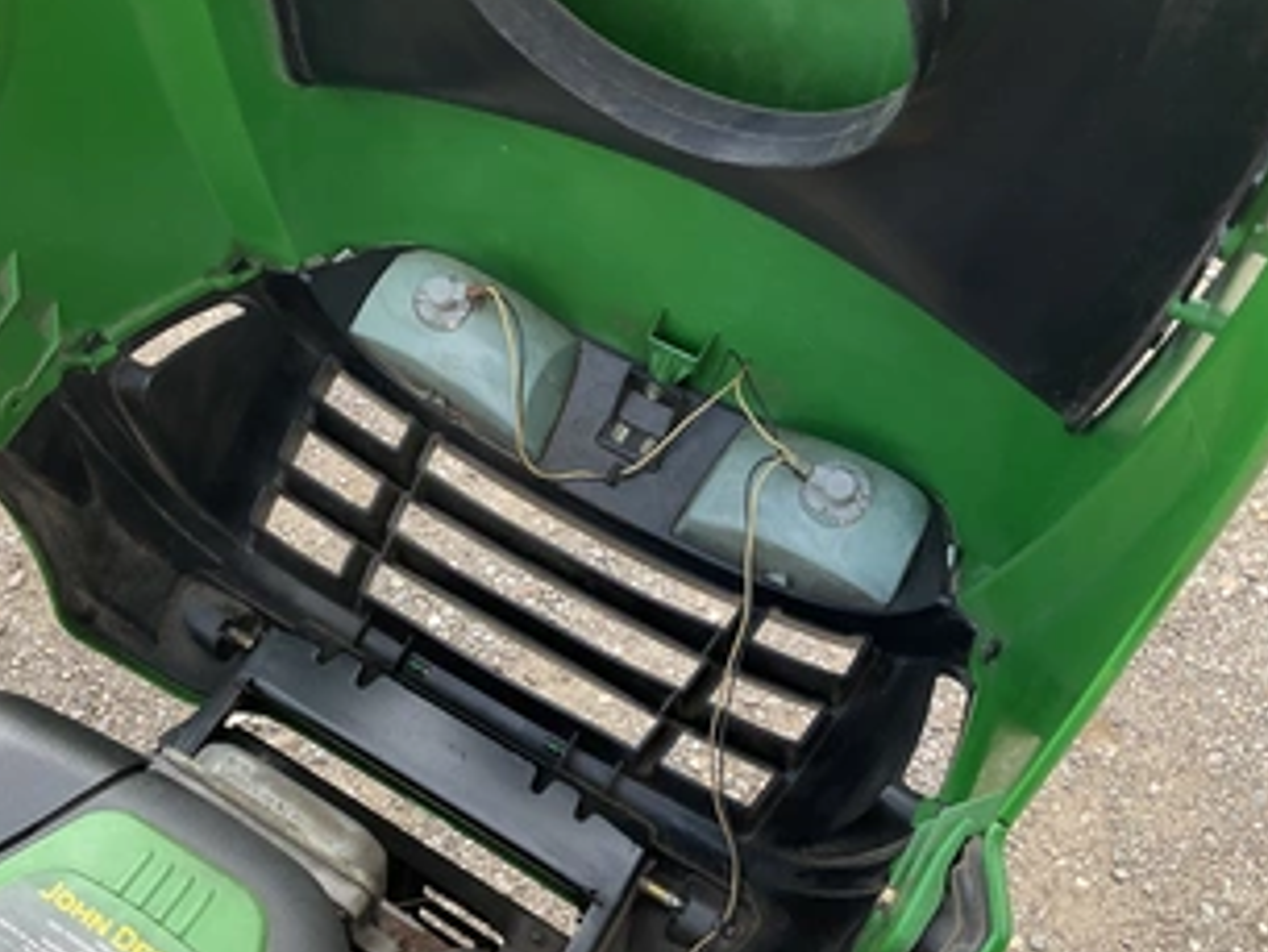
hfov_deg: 48.6
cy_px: 478
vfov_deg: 37.7
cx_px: 499
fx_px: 1393
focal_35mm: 38
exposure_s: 1/324
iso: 25
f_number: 1.8
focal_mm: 3
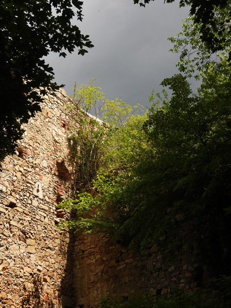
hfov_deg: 20.7
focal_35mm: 71
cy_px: 152
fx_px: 632
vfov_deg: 27.4
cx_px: 115
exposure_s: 1/640
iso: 100
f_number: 3.5
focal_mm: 12.5
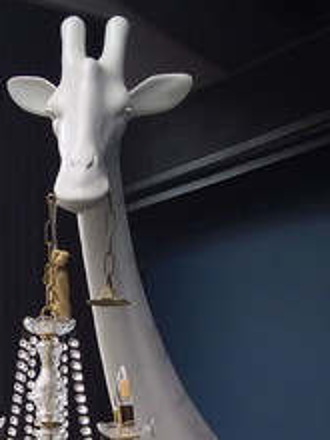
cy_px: 567
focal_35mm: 87
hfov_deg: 16.9
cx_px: 92
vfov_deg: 20.6
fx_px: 1106
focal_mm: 2.91
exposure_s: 1/100
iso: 50
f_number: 1.9
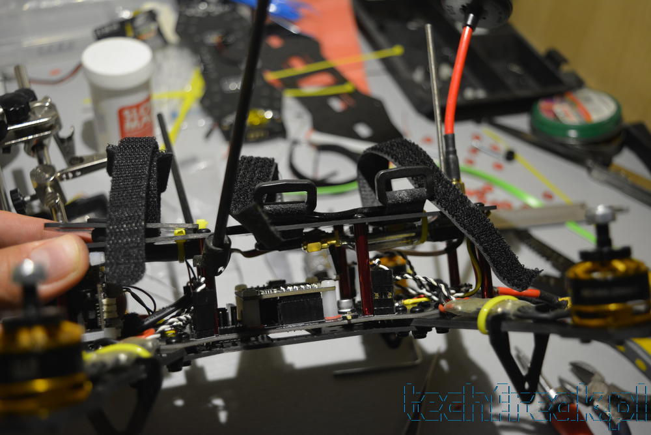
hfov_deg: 49.5
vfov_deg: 34.2
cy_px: 218
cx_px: 326
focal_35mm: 39
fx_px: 705
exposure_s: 1/60
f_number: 4
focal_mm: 26
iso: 560
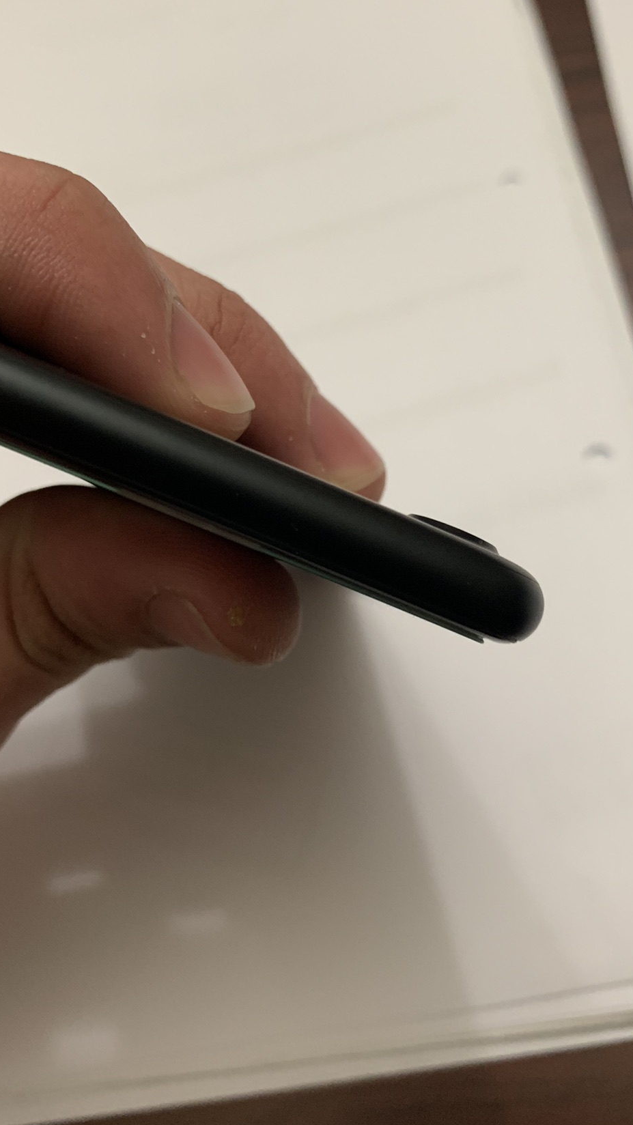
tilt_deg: -60.9
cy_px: 507
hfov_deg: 35.6
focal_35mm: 33
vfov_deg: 59.4
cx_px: 325
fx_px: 985
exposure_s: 1/50
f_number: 1.8
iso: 200
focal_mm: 4.25
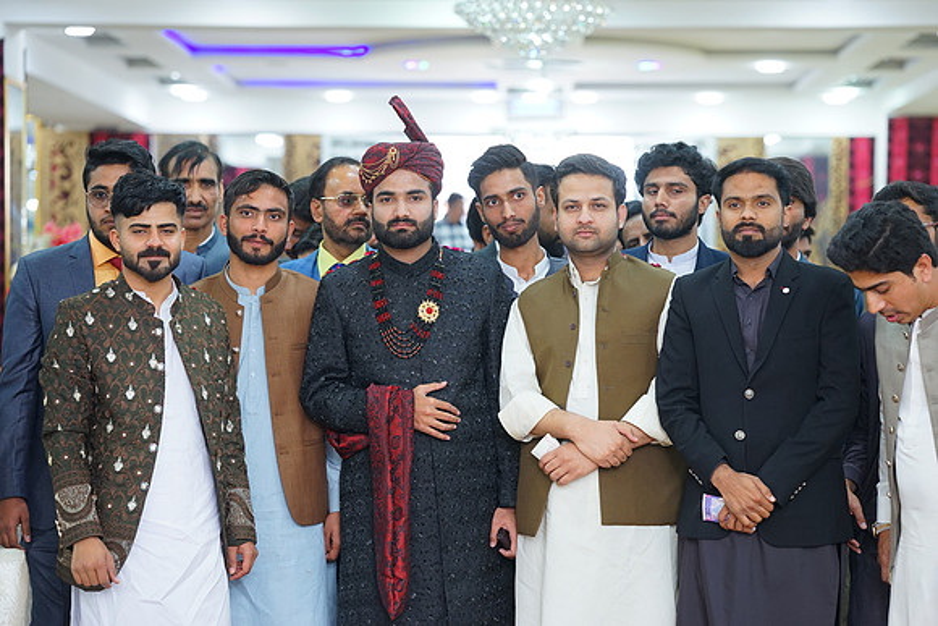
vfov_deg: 16.1
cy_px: 313
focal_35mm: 85
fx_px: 2215
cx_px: 469
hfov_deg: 23.9
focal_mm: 85
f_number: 2.8
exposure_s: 1/160
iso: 1000
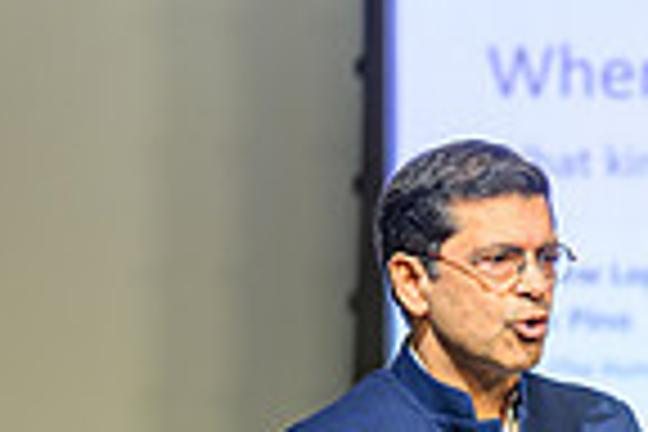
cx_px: 738
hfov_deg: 3.8
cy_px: 511
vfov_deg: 2.5
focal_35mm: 546
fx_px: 9827
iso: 80
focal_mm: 135
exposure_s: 1/125
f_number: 1.8
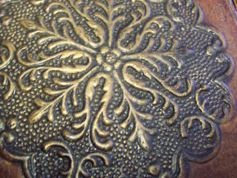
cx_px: 87
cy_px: 64
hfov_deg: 37.2
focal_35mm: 51
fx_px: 349
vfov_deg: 28.4
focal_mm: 5.6
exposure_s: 1/15
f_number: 2.8
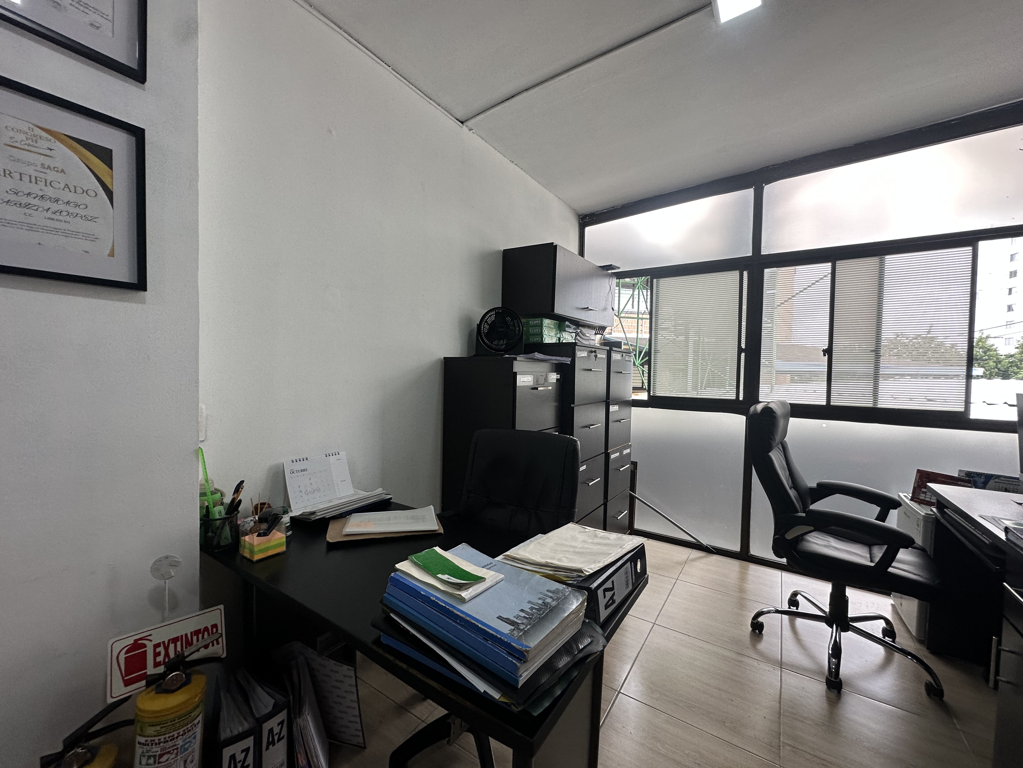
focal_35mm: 14
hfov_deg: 102.1
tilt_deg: +0.9
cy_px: 384
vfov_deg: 85.7
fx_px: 414
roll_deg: -1.4
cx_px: 512
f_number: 2.2
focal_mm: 2.22
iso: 100
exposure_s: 1/120
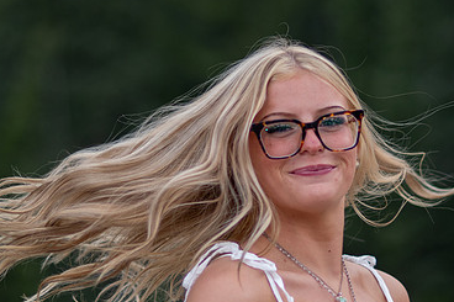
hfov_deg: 10.2
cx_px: 271
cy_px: 194
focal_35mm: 201
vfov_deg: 6.8
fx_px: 2534
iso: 200
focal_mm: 85
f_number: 1.8
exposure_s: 1/1250
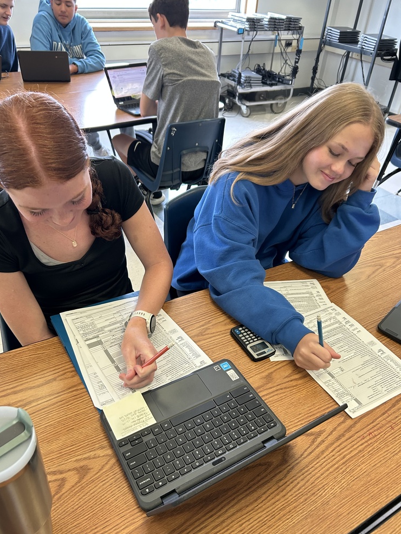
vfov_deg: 65.3
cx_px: 194
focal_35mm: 27
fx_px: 417
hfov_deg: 51.4
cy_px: 276
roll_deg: -5.7
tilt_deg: -36.3
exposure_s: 1/60
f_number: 1.5
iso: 200
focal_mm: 5.7
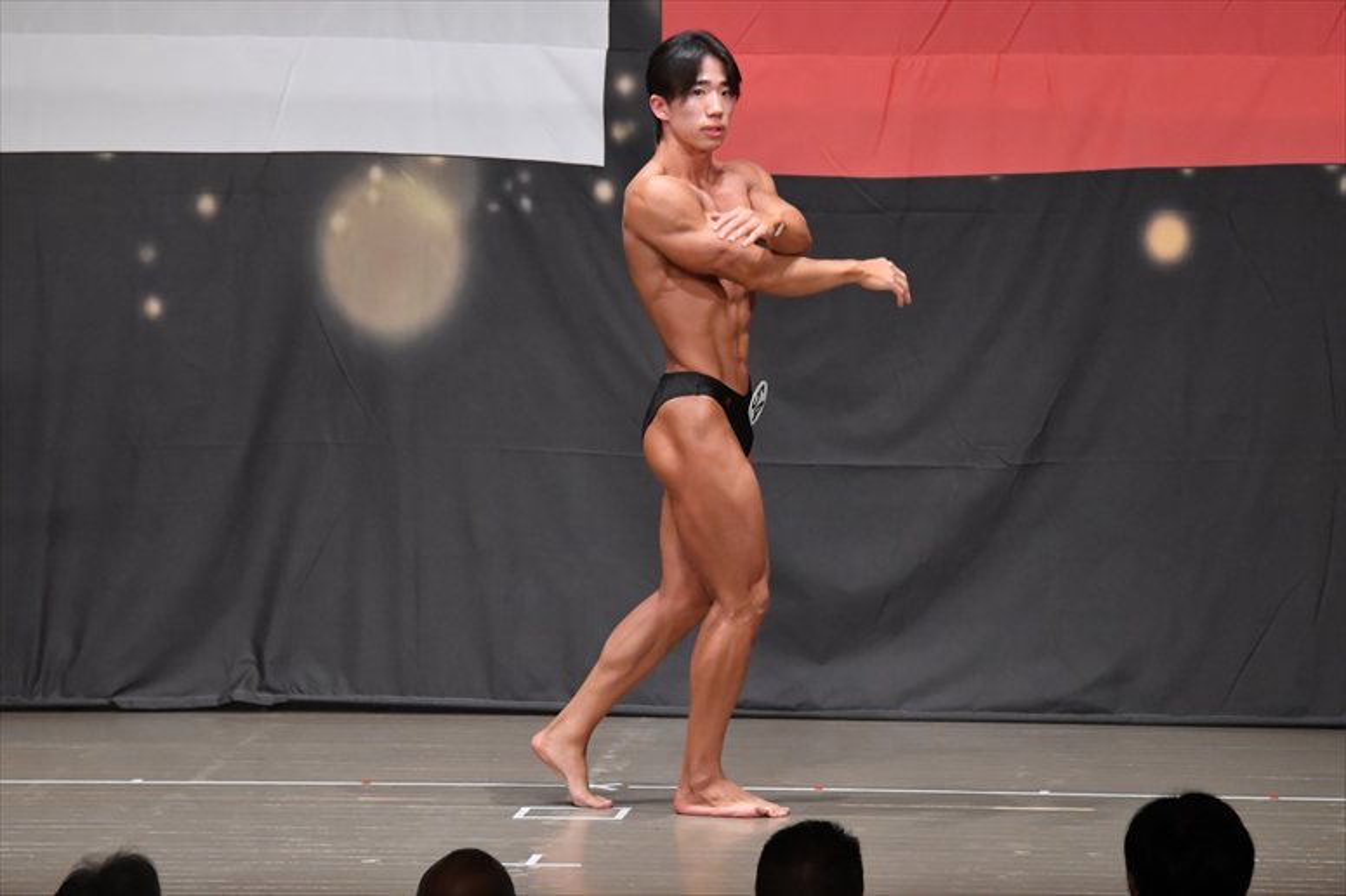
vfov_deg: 6.1
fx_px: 8409
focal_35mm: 225
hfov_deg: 9.2
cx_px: 673
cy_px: 448
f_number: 5.6
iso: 6400
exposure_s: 1/400
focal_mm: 150
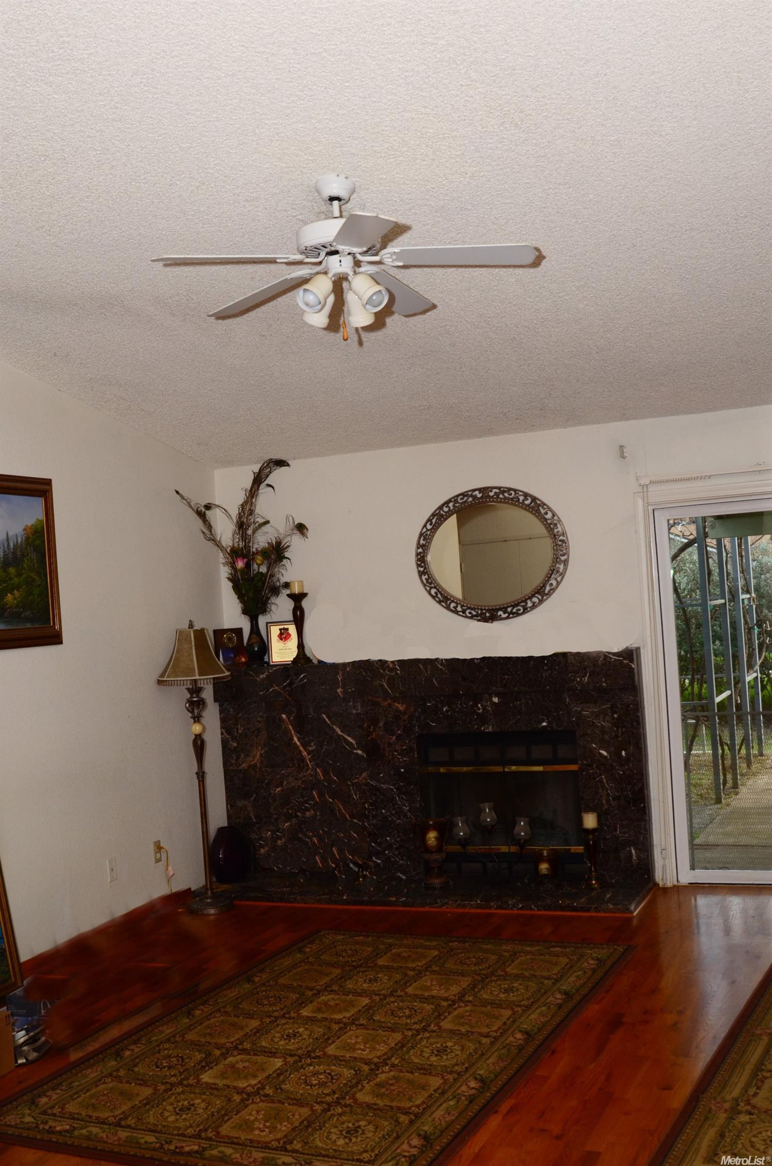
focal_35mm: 36
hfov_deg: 36.7
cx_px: 386
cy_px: 583
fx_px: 1163
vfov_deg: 53.2
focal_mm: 24
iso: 400
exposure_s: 1/160
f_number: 6.3
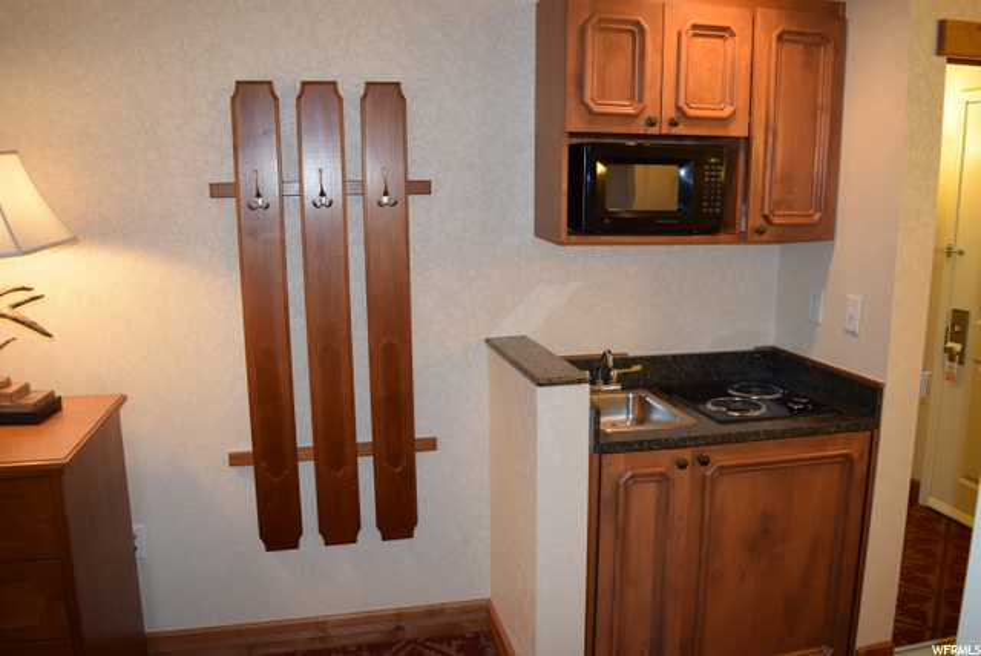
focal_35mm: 27
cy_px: 328
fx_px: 736
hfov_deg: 67.3
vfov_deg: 48.0
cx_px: 490
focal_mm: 18
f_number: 4
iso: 800
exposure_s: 1/60
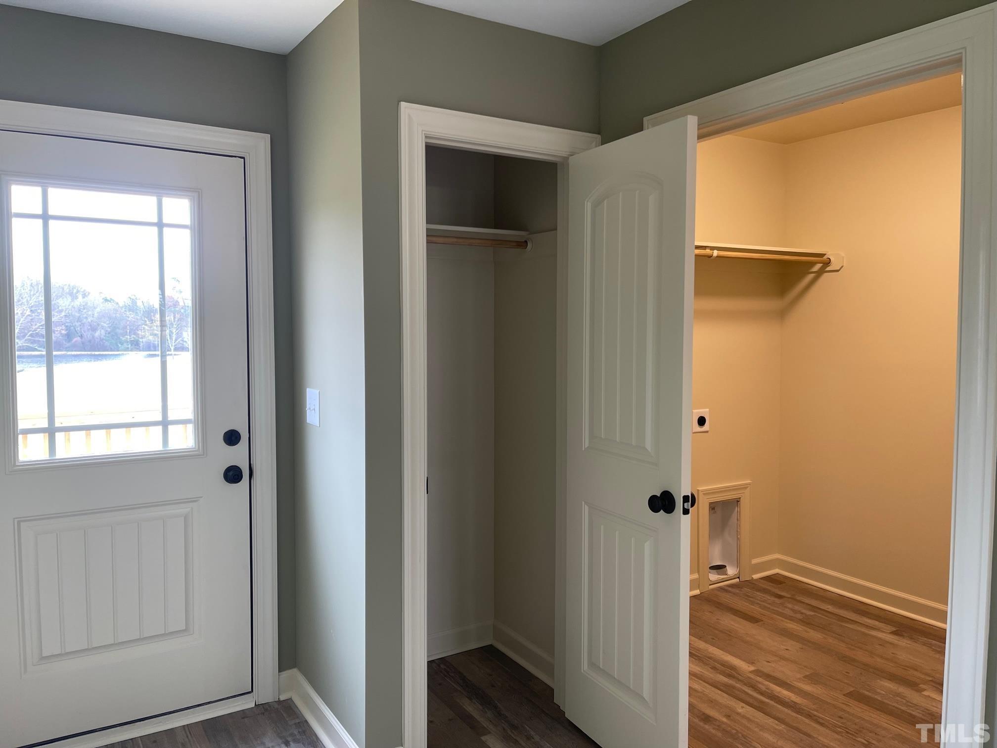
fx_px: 749
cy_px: 374
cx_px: 498
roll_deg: +0.1
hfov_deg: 67.3
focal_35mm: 26
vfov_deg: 53.1
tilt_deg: -3.6
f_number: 1.6
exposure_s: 1/60
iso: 80
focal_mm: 5.1
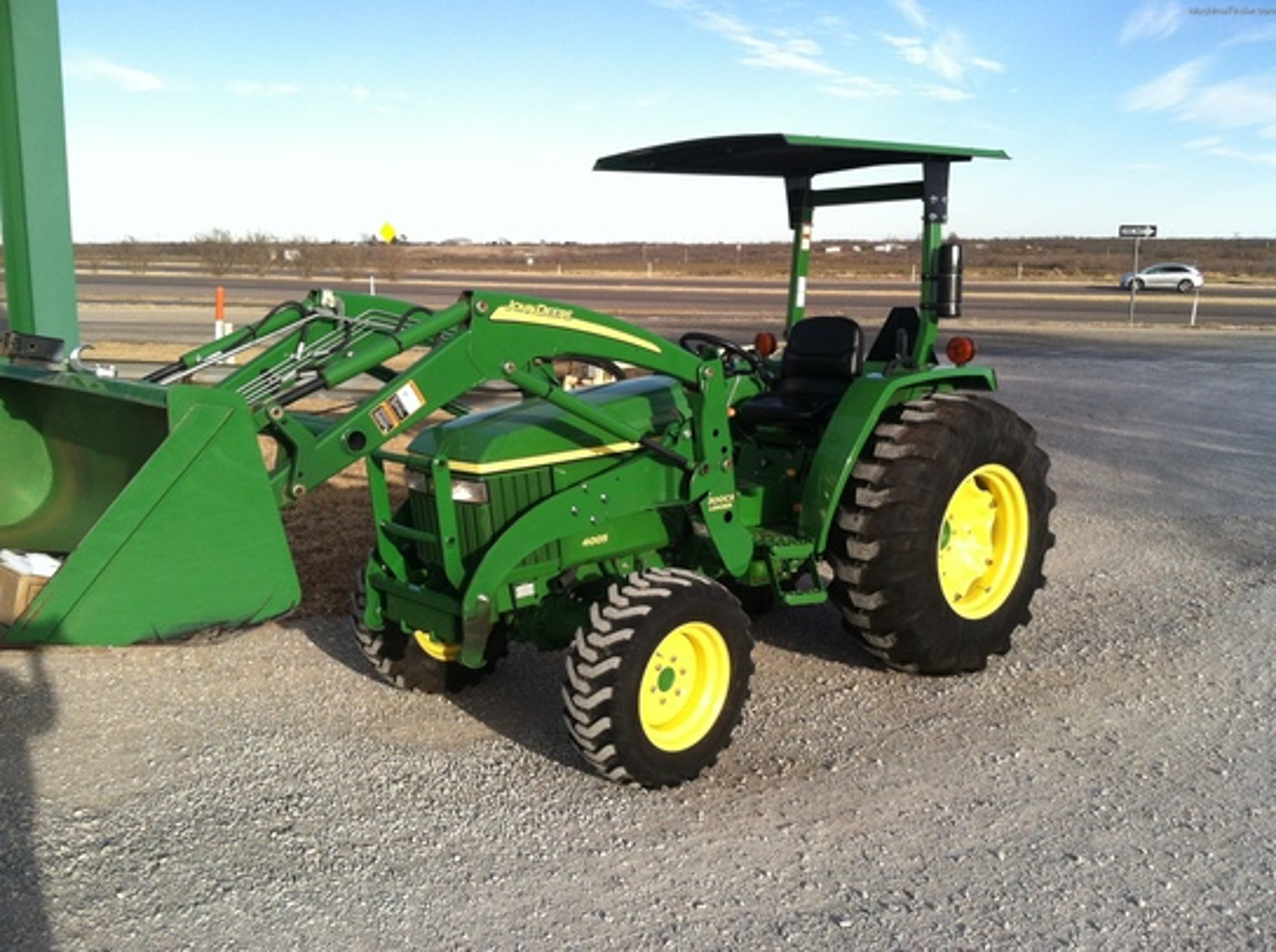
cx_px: 638
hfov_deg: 52.7
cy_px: 476
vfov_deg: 40.6
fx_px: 1288
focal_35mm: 35
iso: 80
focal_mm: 3.85
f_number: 2.8
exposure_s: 1/645
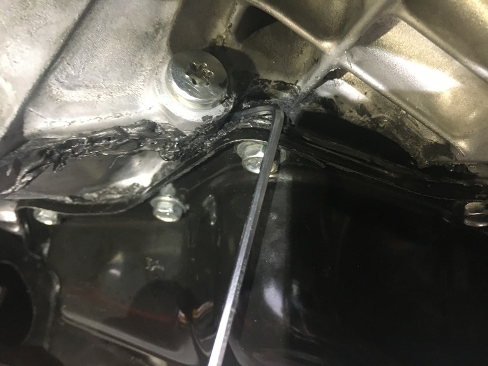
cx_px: 244
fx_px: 409
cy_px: 183
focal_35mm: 29
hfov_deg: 61.7
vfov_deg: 48.2
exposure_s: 1/30
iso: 200
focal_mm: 4.15
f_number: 2.2
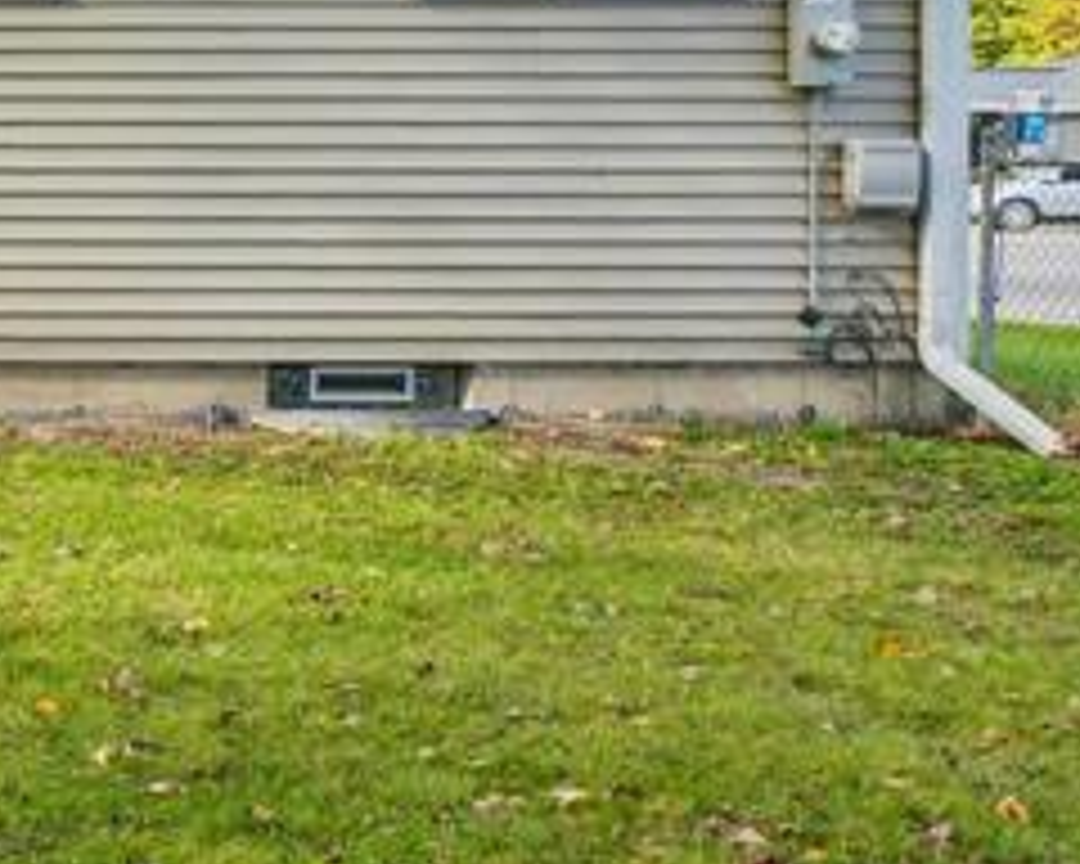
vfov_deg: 21.0
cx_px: -972
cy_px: 176
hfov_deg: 18.8
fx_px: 2301
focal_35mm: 72
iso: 100
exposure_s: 1/125
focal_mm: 12
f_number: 8
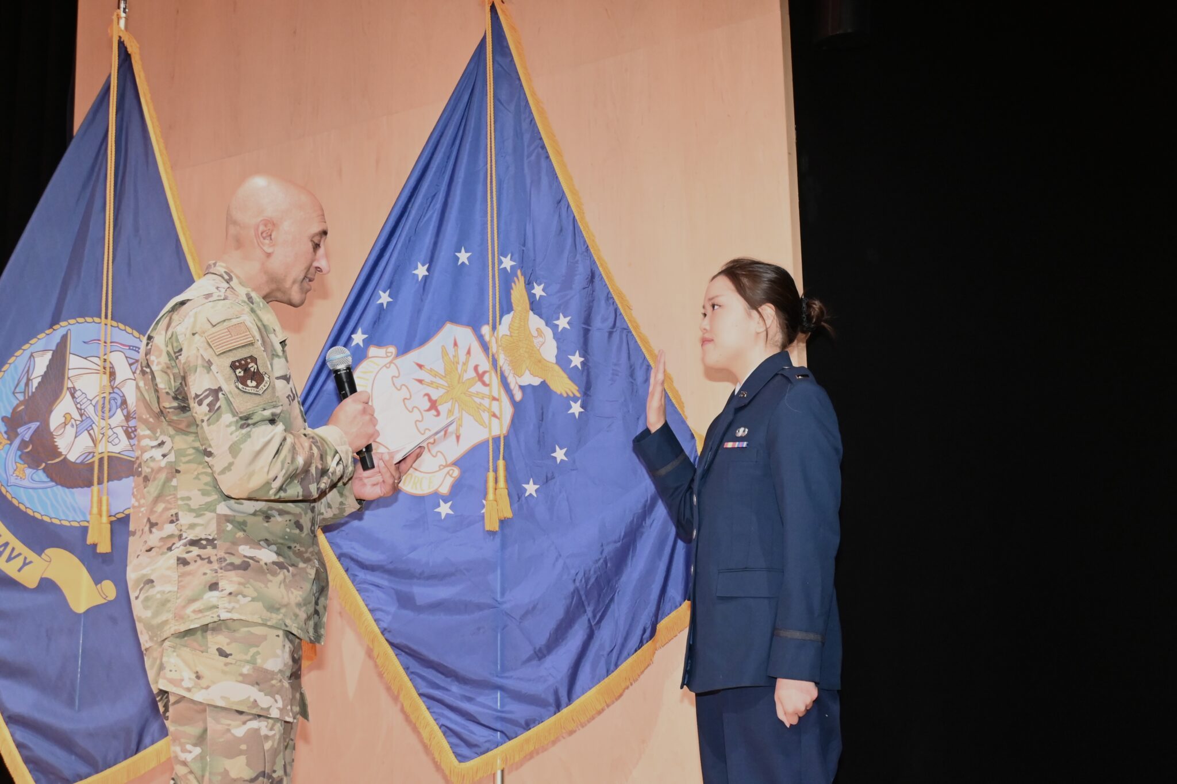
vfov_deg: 28.6
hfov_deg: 41.9
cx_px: 588
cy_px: 392
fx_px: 1536
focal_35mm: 47
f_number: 5
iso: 3200
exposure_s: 1/60
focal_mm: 31.5
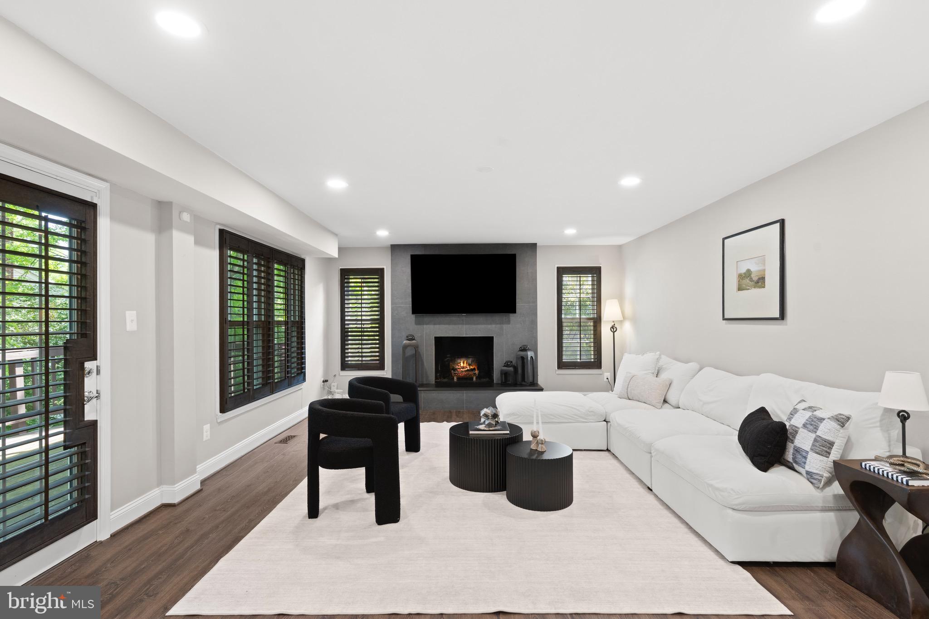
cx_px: 464
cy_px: 310
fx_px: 439
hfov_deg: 93.3
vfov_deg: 70.4
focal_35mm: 17
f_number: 9
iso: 800
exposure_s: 1/4
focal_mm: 17
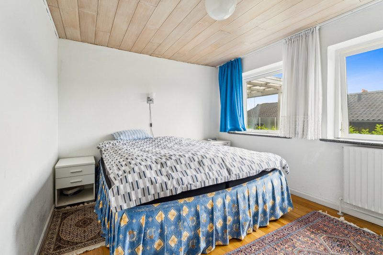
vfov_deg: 72.0
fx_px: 175
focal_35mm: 16
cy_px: 128
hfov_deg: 95.0
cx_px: 192
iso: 800
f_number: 8
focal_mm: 16.5
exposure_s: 1/50
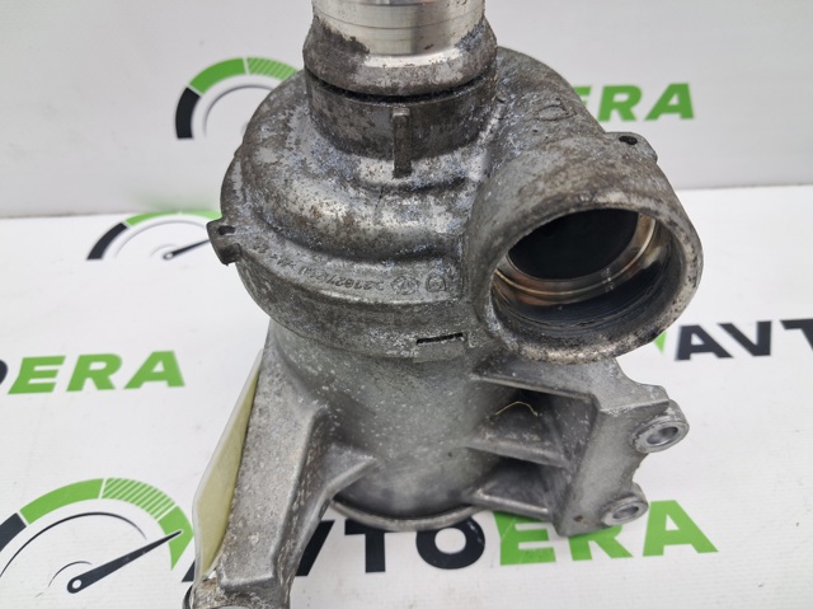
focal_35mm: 27
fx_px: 634
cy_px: 304
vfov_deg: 51.3
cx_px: 406
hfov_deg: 65.4
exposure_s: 1/50
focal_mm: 4
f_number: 1.8
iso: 50
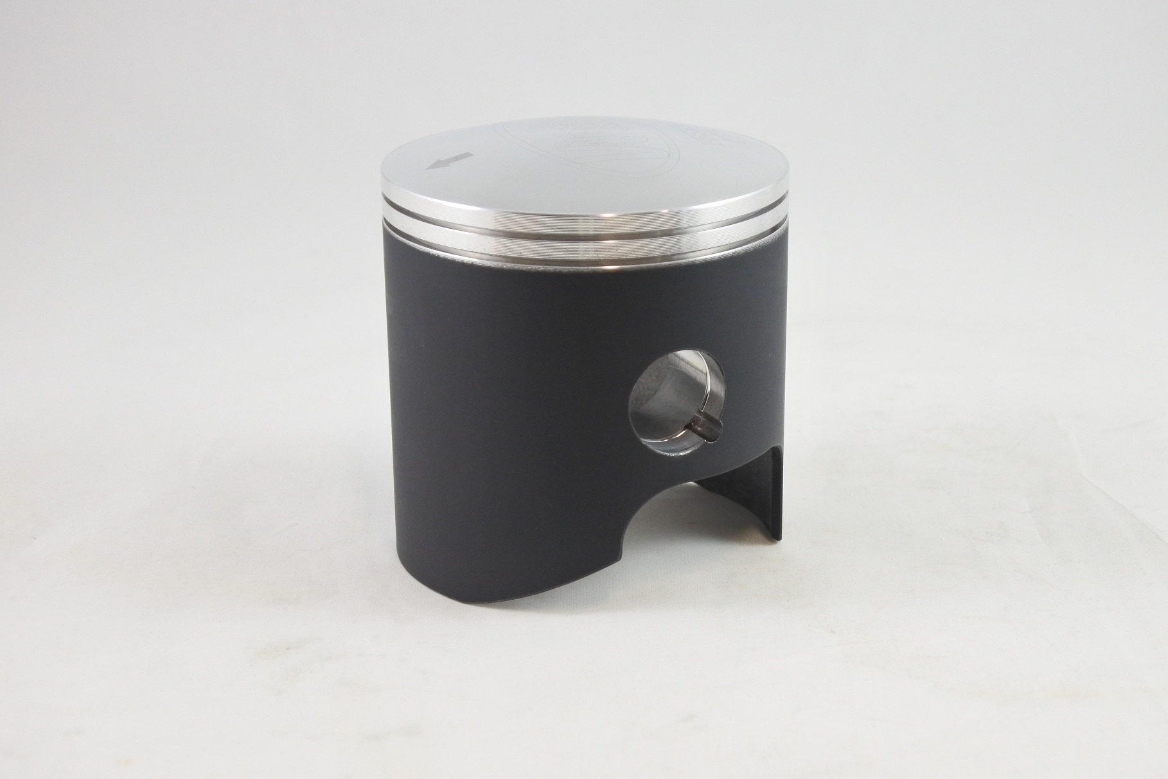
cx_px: 584
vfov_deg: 24.2
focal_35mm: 56
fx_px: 1817
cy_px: 390
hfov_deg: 35.6
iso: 720
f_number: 4.8
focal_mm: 21
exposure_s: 1/125
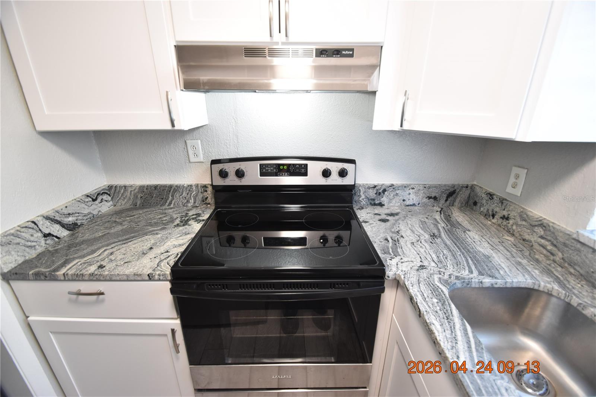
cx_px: 298
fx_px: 248
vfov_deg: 77.3
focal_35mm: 15
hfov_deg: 100.4
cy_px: 198
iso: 800
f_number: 3.5
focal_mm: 10
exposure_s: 1/45
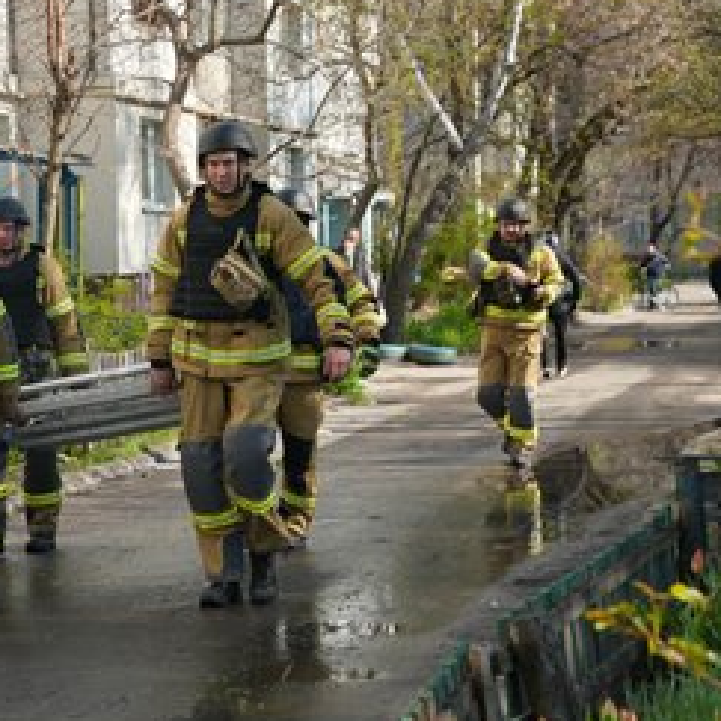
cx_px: 148
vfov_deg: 17.7
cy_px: 352
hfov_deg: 17.6
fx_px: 2309
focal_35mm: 98
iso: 160
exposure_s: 1/125
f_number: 6.3
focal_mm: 70
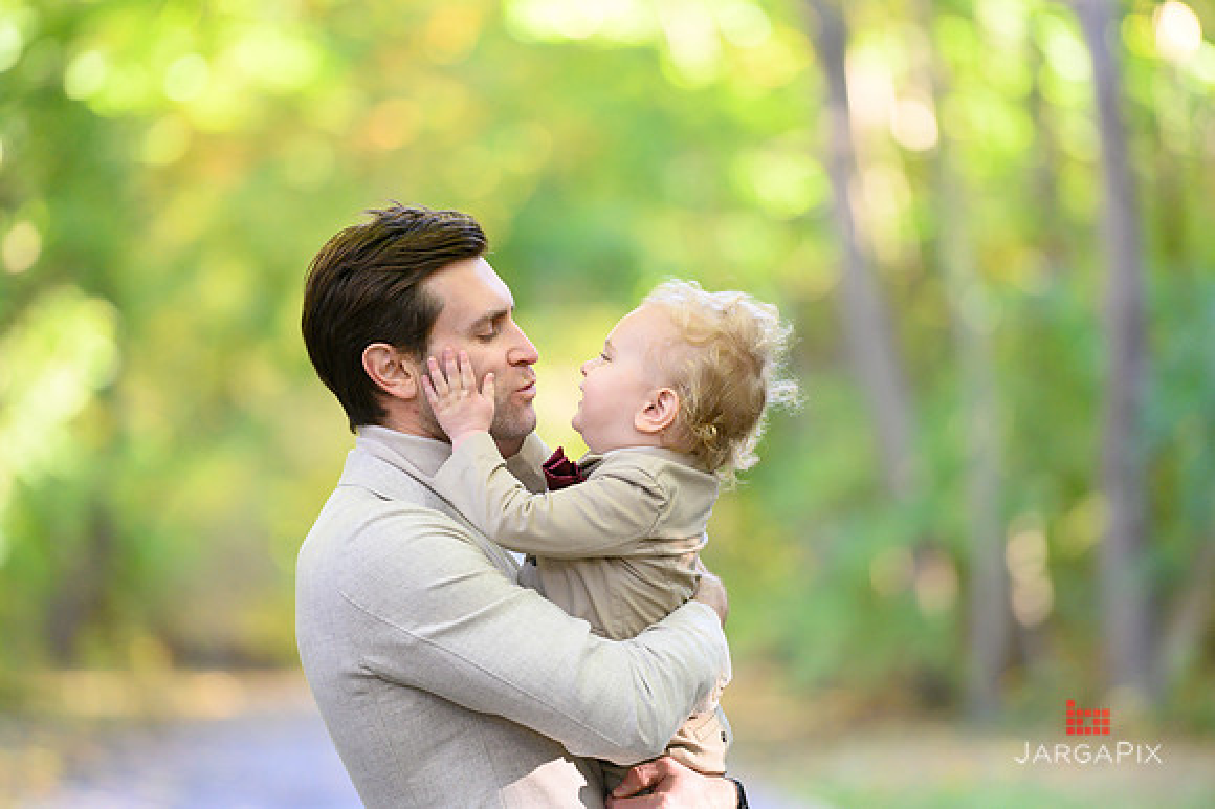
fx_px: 6746
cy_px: 404
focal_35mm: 200
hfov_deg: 10.3
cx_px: 608
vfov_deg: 6.9
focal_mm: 200
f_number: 3.2
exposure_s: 1/200
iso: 1600
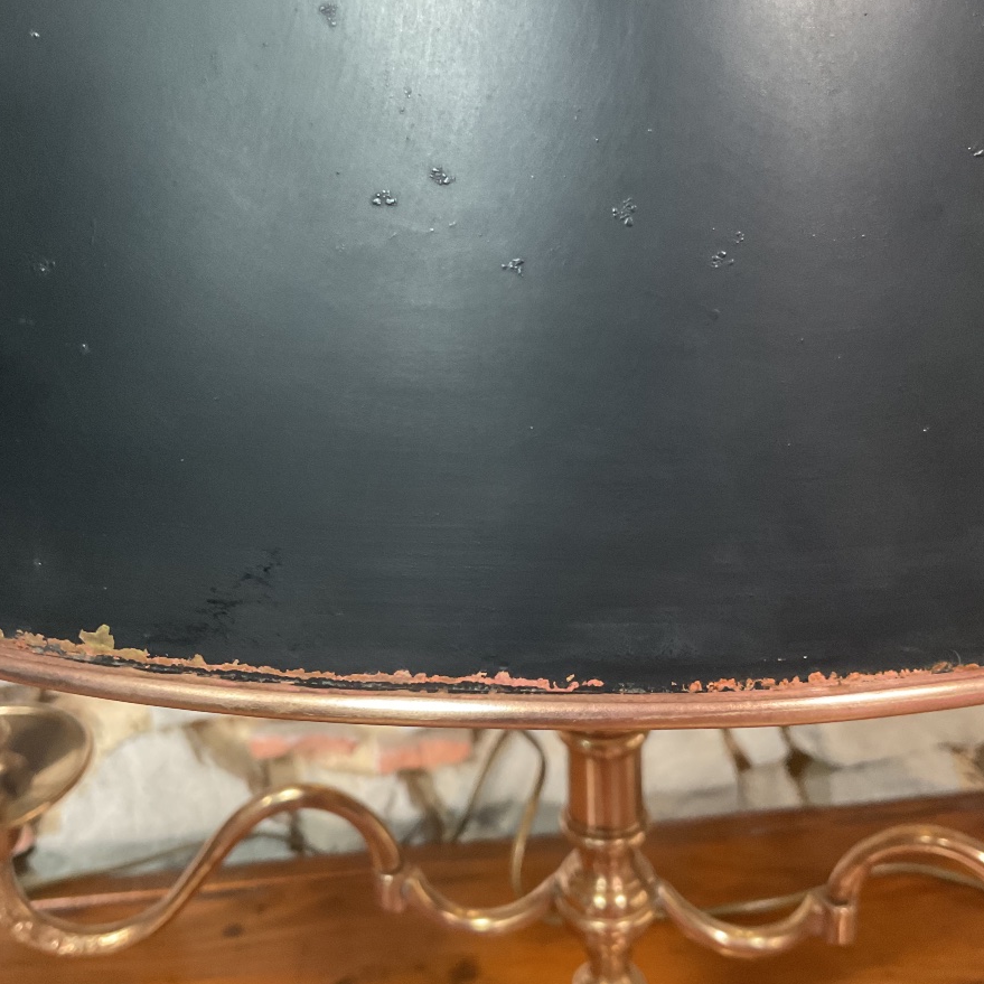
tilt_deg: -17.3
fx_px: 1126
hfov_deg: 47.2
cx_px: 493
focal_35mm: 35
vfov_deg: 47.2
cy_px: 489
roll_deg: +3.4
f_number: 1.8
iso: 200
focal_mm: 3
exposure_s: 1/40
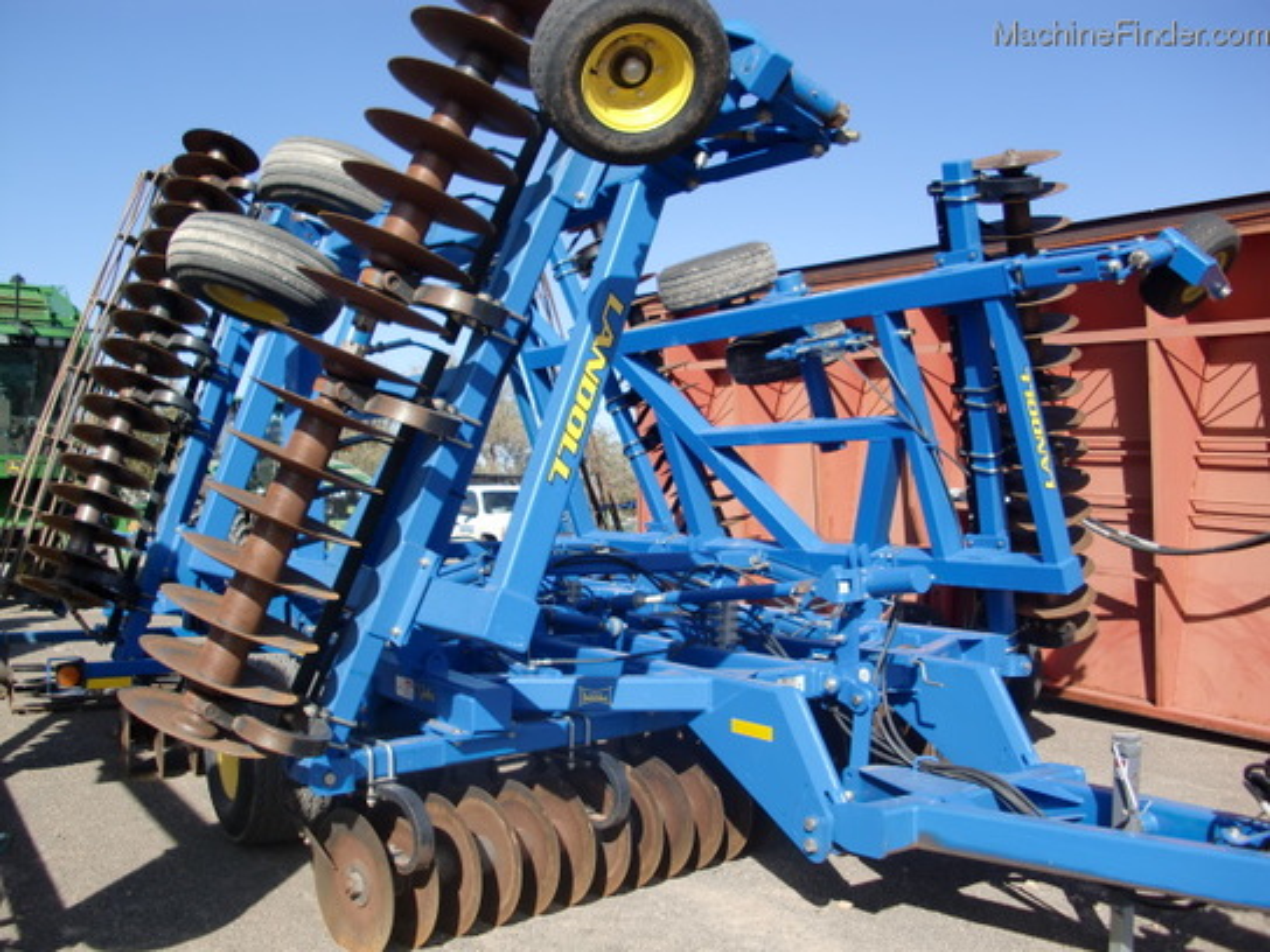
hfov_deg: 51.4
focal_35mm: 36
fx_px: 1321
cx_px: 635
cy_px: 476
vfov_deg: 39.7
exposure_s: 1/1000
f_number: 2.8
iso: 64
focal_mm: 6.3
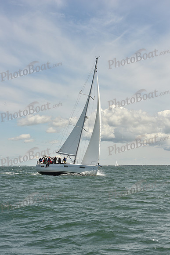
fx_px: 495
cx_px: 85
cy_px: 128
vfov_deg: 28.8
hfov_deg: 19.5
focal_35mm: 70
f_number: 13
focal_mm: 70
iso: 320
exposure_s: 1/800
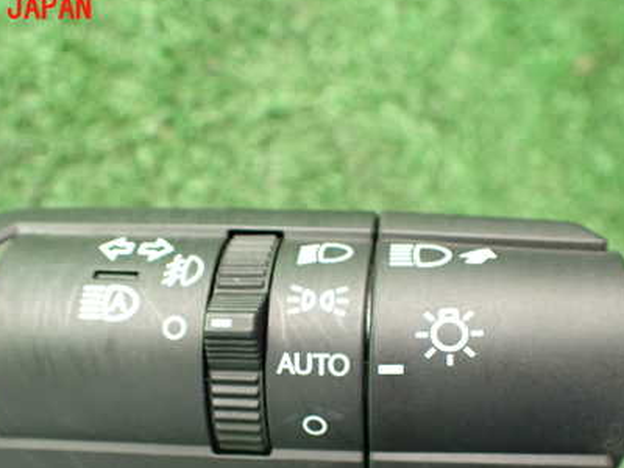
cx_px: 276
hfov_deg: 42.0
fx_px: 811
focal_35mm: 45
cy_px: 340
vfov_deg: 31.7
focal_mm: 5.4
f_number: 2.3
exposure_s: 1/125
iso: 500
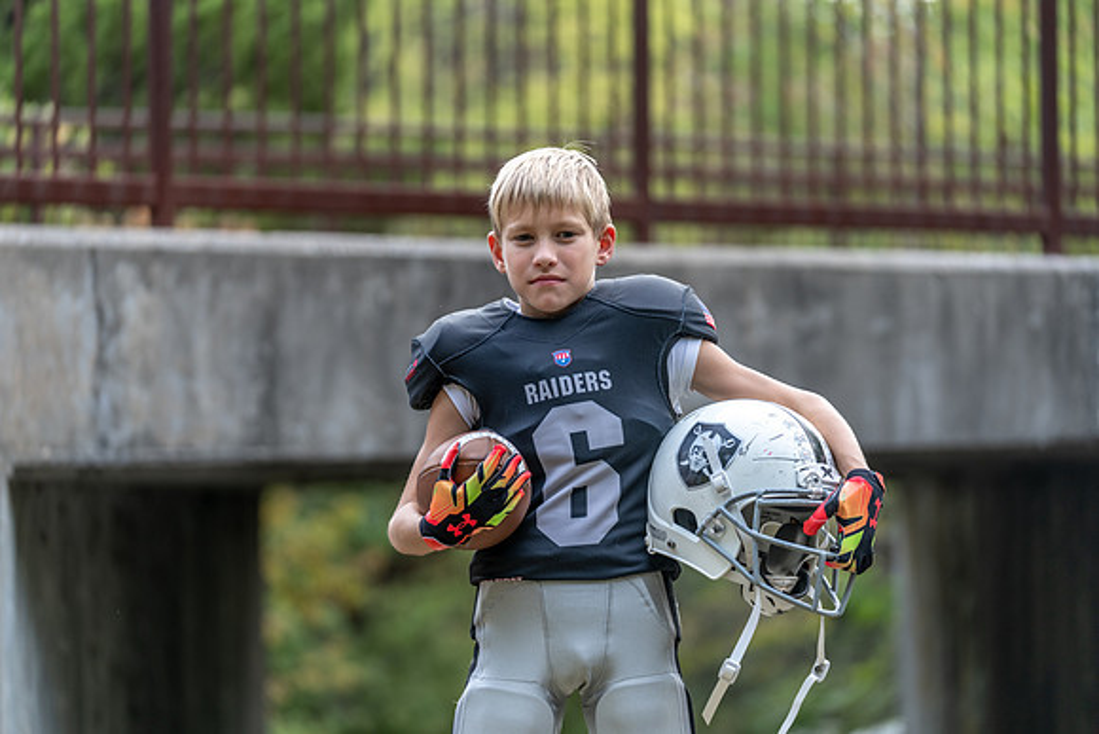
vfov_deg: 10.6
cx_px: 550
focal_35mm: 129
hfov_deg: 15.9
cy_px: 367
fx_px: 3939
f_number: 2.8
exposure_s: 1/320
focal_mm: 129
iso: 200
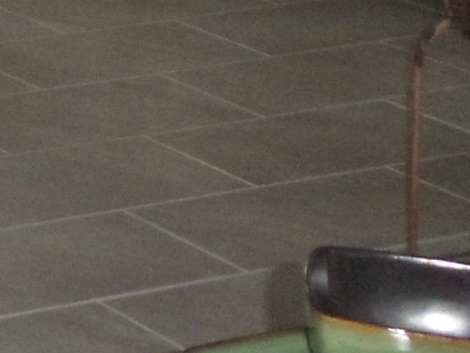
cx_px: -703
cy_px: -403
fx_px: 3260
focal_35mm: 240
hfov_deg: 7.6
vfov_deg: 6.0
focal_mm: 6
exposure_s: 1/30
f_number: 3.5
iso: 400
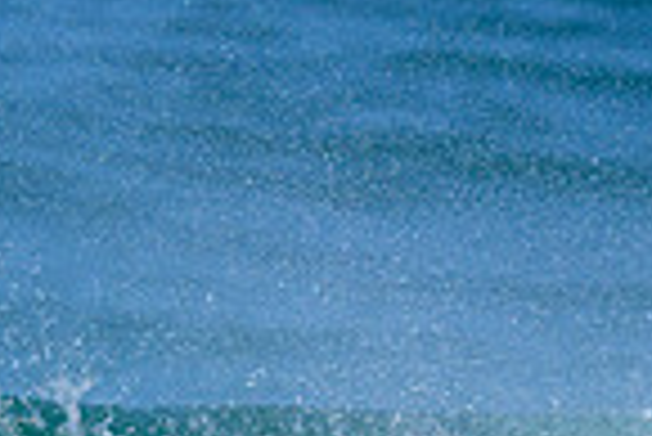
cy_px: 793
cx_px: -369
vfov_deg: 0.3
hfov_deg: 0.5
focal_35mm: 4391
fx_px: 79604
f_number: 6.3
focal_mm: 800
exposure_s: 1/2000
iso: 220
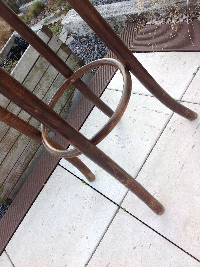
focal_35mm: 35
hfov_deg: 40.6
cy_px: 134
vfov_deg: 52.7
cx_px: 100
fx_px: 270
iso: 50
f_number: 2.4
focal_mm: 4.28
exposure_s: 1/123
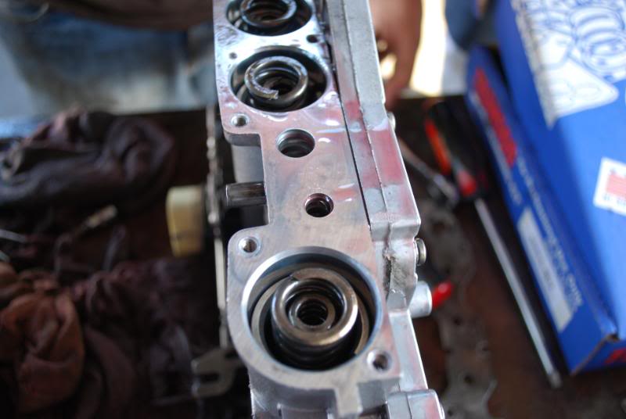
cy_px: 210
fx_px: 575
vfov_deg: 40.1
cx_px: 313
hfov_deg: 57.2
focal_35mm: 33
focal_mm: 22
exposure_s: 1/30
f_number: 4
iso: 200
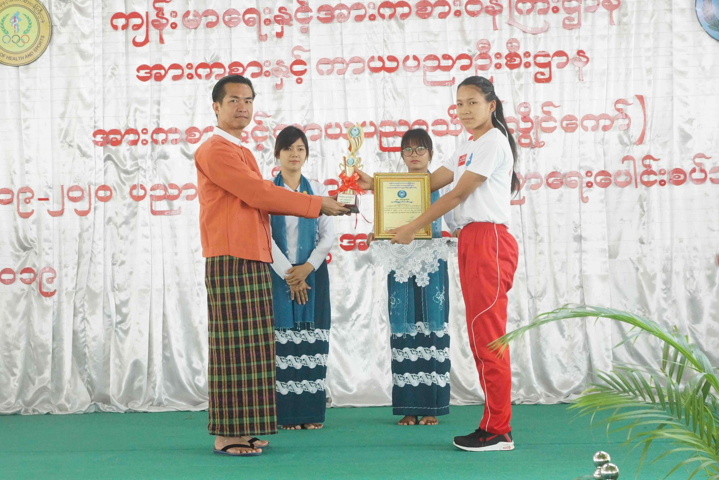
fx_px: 1498
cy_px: 240
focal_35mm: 75
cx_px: 360
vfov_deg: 18.2
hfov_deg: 27.0
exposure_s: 1/125
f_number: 5.6
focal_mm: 50
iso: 3200
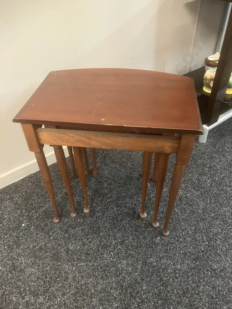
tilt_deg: -39.7
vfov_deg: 63.4
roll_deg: +2.1
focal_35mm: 28
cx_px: 116
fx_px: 250
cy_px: 154
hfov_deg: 49.7
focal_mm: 3.99
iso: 400
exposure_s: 1/25
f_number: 1.8
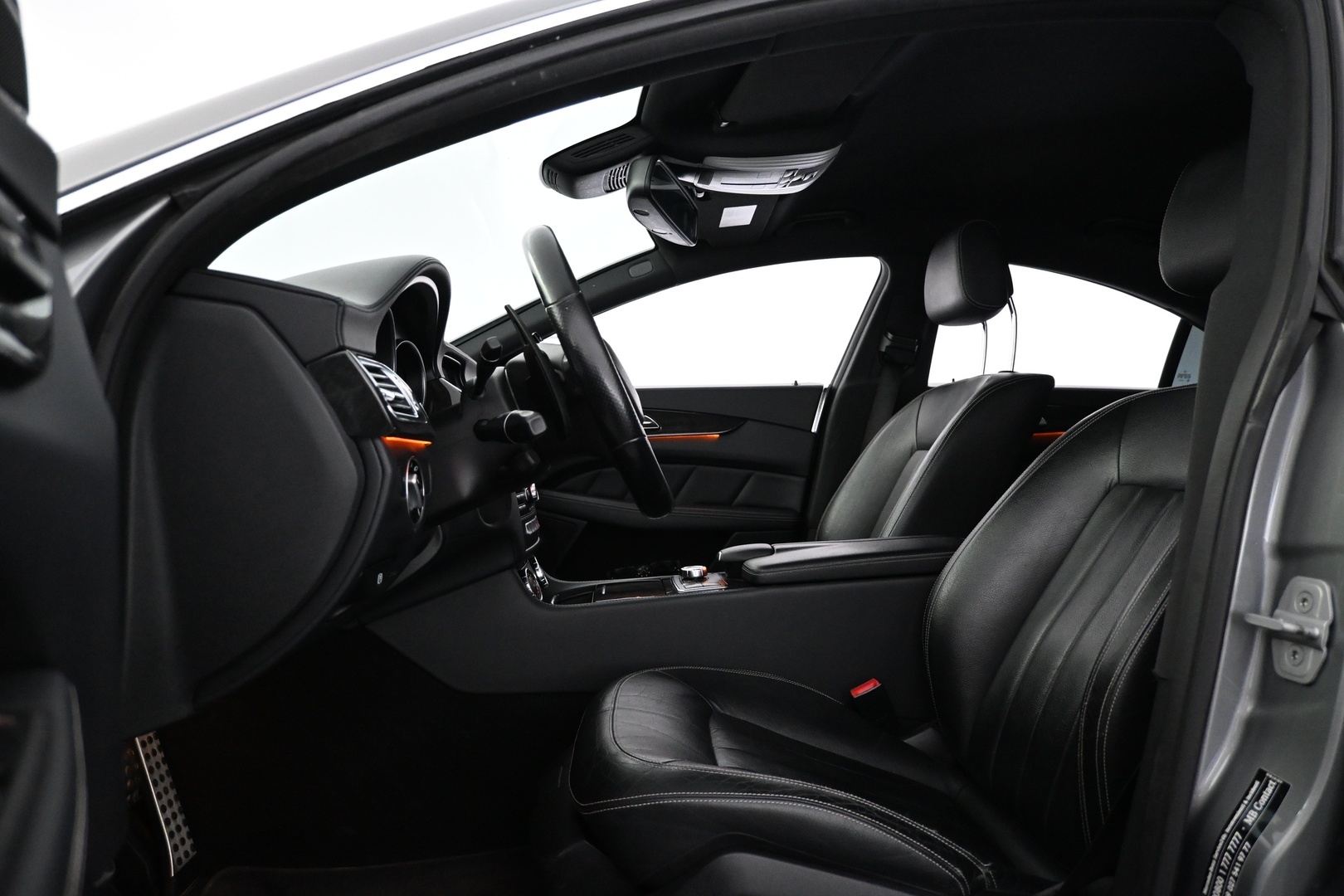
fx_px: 980
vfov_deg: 49.1
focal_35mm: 26
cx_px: 672
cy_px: 448
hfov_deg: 68.9
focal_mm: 17.5
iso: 3200
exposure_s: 1/80
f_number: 3.5
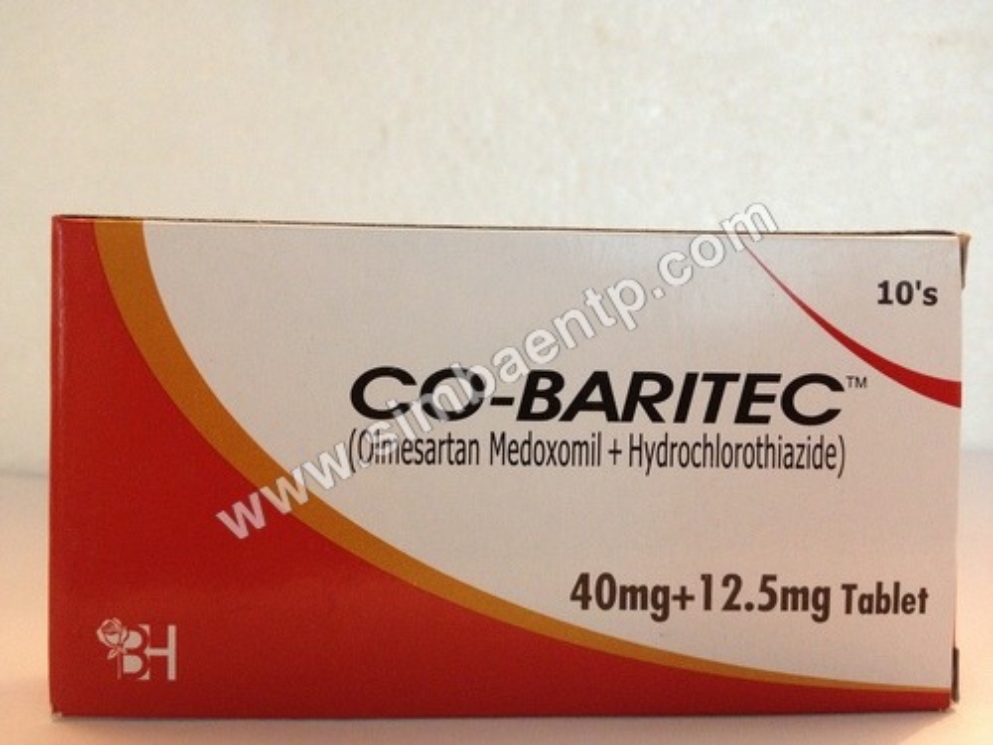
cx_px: 496
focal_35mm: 35
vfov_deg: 40.7
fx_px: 1004
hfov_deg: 52.6
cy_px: 372
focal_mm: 4.28
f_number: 2.4
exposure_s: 1/20
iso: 250
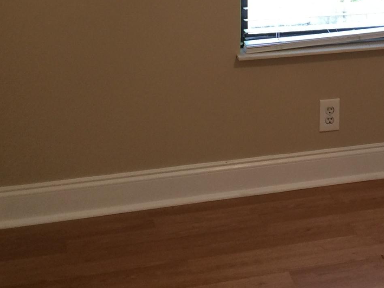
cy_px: -87
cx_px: 485
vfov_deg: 15.3
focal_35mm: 92
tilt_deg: -5.1
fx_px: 1020
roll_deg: -2.0
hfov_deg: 19.8
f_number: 2.2
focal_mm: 4.15
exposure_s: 1/15
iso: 32
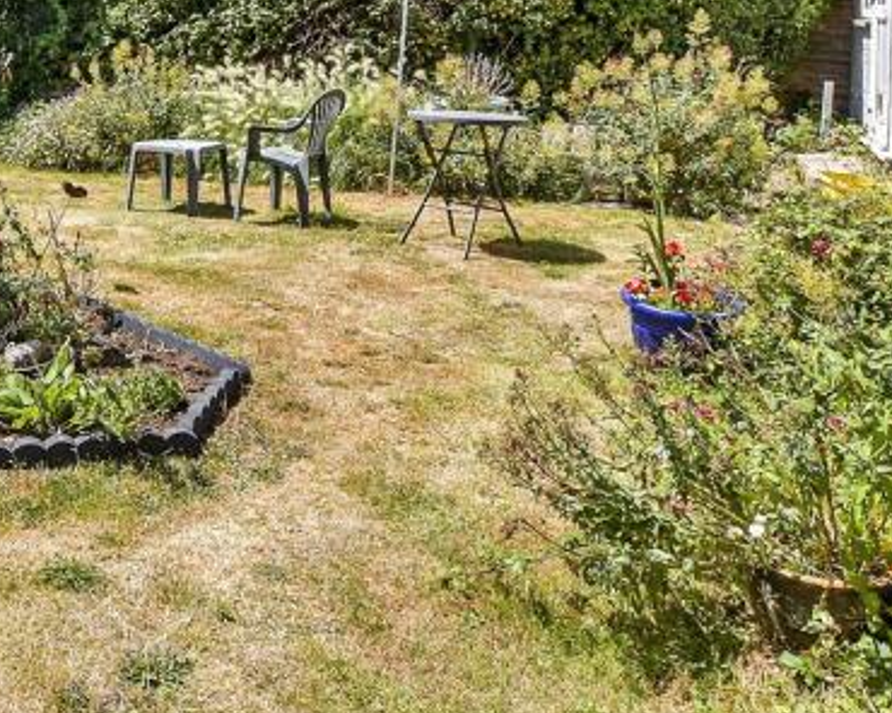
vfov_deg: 35.5
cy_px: 45
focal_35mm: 39
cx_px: 77
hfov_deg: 42.6
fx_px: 1030
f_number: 8
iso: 160
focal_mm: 10
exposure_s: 1/250
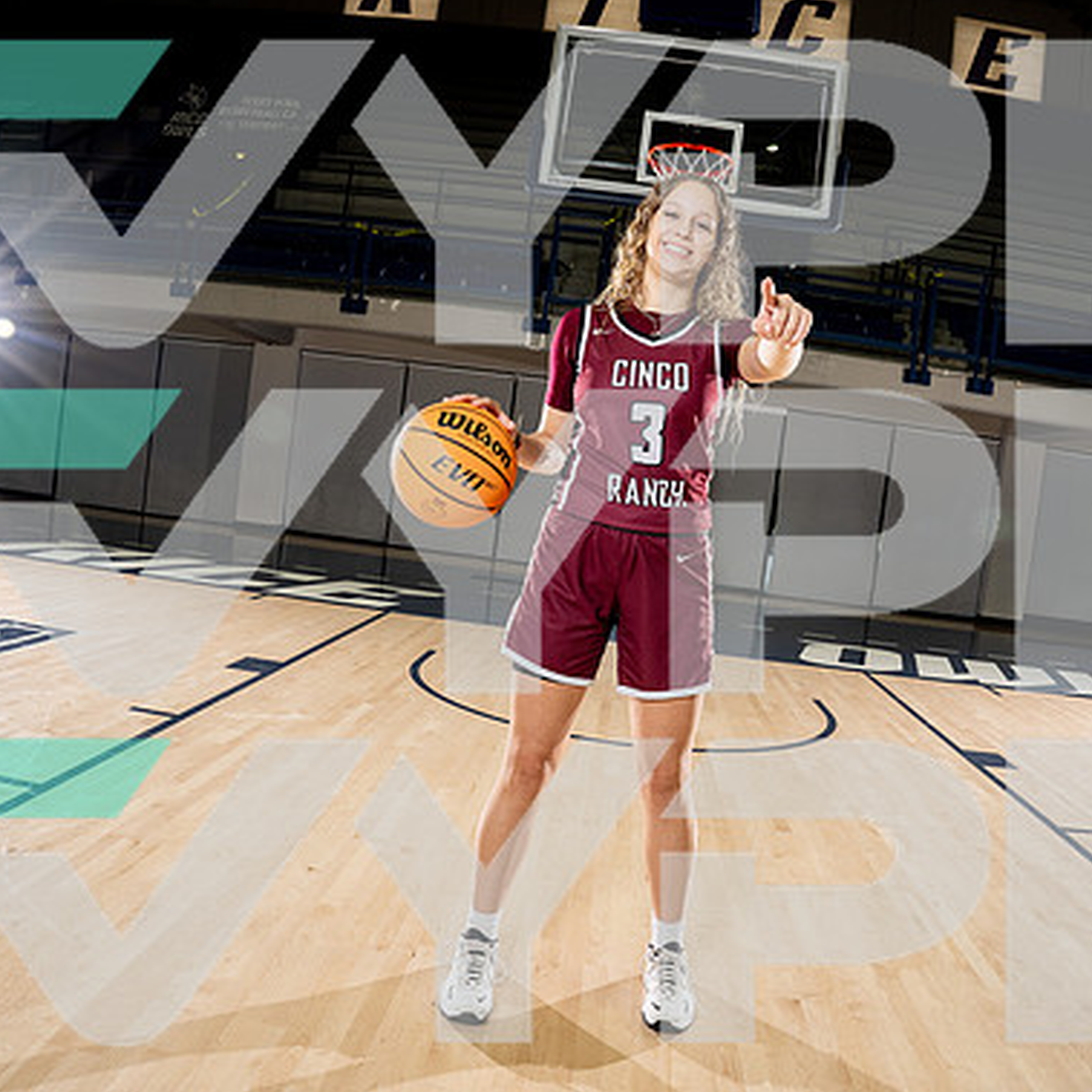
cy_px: 543
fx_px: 928
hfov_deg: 60.7
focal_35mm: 26
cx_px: 614
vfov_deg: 60.9
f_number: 8
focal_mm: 20
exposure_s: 1/250
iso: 640
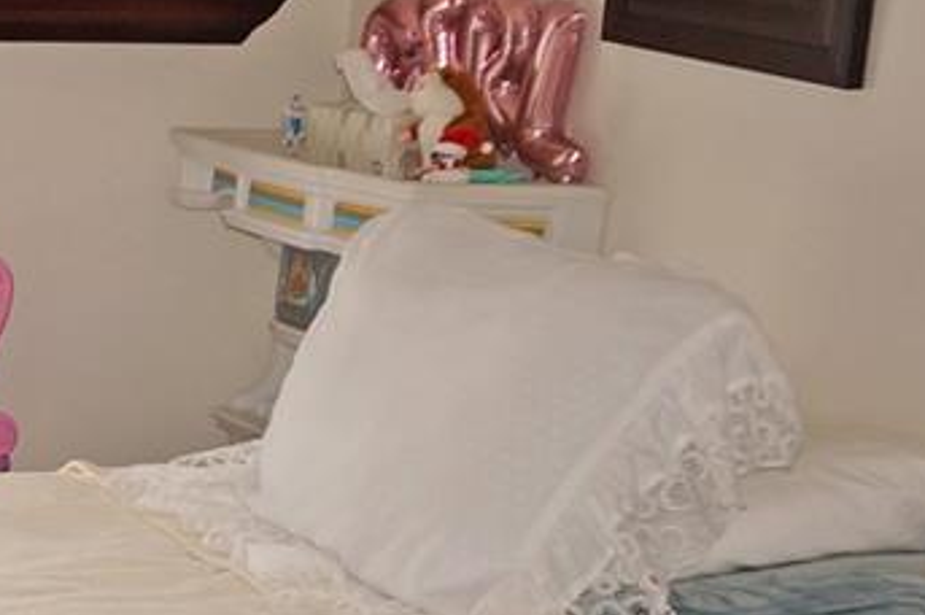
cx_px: -893
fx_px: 2875
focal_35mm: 112
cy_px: 515
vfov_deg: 12.1
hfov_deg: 15.1
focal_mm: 16
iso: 125
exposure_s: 1/160
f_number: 4
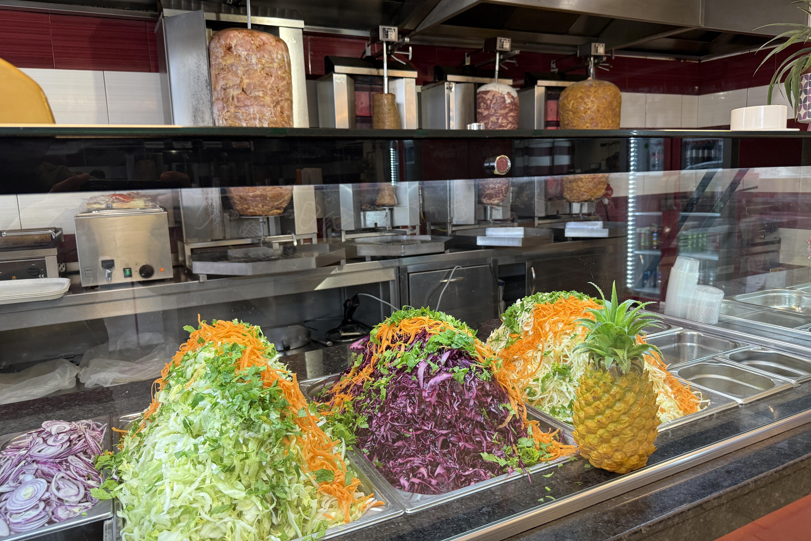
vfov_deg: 51.3
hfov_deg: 71.5
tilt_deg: -7.8
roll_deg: +2.1
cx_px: 406
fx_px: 563
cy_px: 260
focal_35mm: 25
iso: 200
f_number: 1.78
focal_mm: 6.76
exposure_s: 1/100
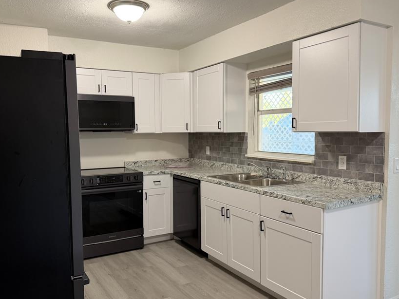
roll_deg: +0.7
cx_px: 180
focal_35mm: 30
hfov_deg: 59.9
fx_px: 346
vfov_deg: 46.8
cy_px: 150
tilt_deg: -4.1
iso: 200
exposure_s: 1/60
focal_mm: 6.76
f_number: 1.78
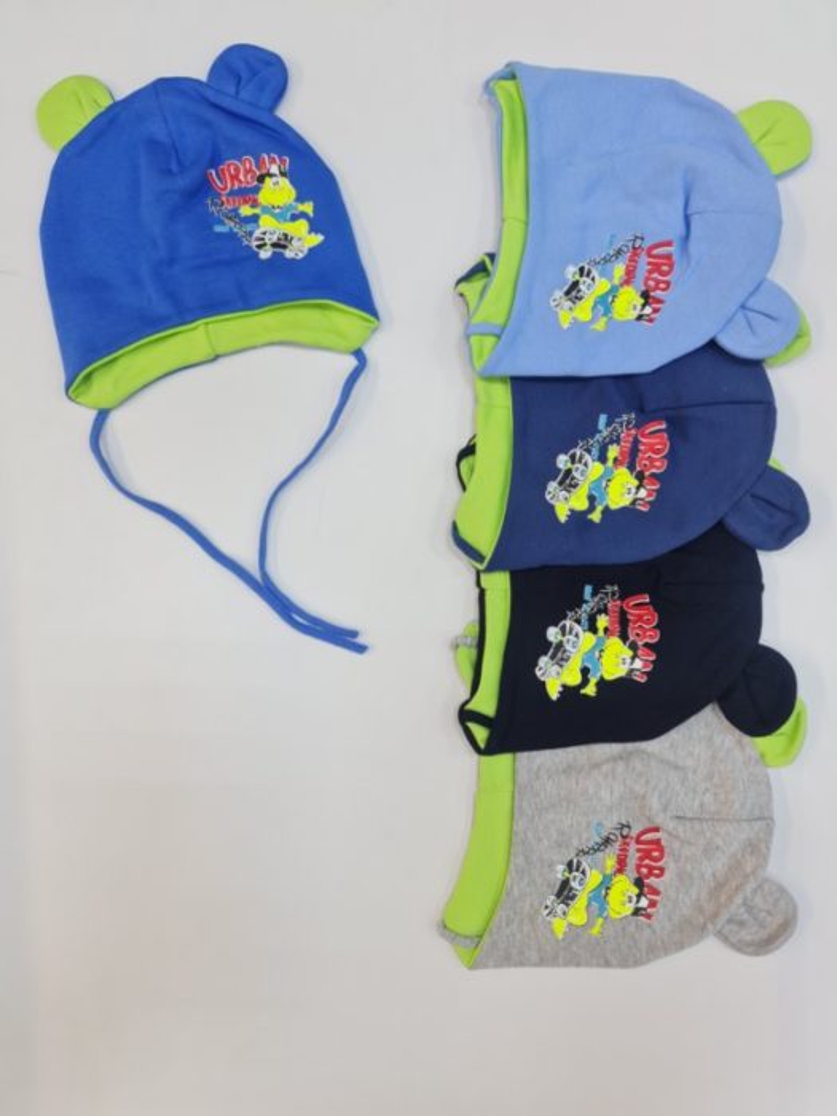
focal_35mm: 25
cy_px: 558
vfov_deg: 69.4
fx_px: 806
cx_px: 418
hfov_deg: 54.9
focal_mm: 7
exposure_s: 1/100
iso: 160
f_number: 1.8
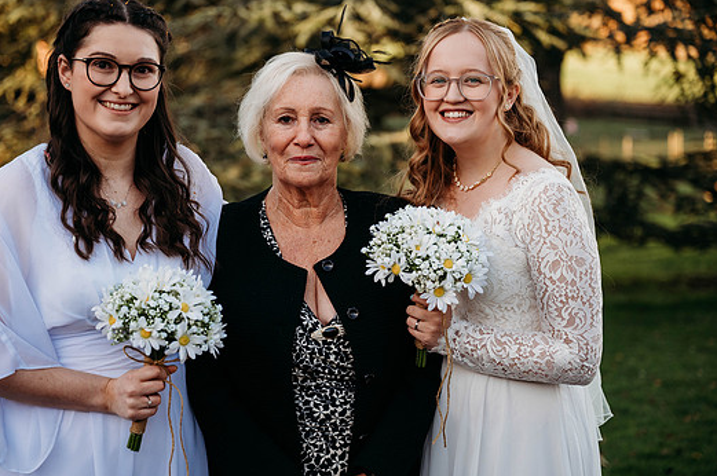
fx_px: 1552
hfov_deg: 26.0
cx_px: 330
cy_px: 215
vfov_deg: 17.4
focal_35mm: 78
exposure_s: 1/500
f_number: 2.8
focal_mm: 70
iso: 100
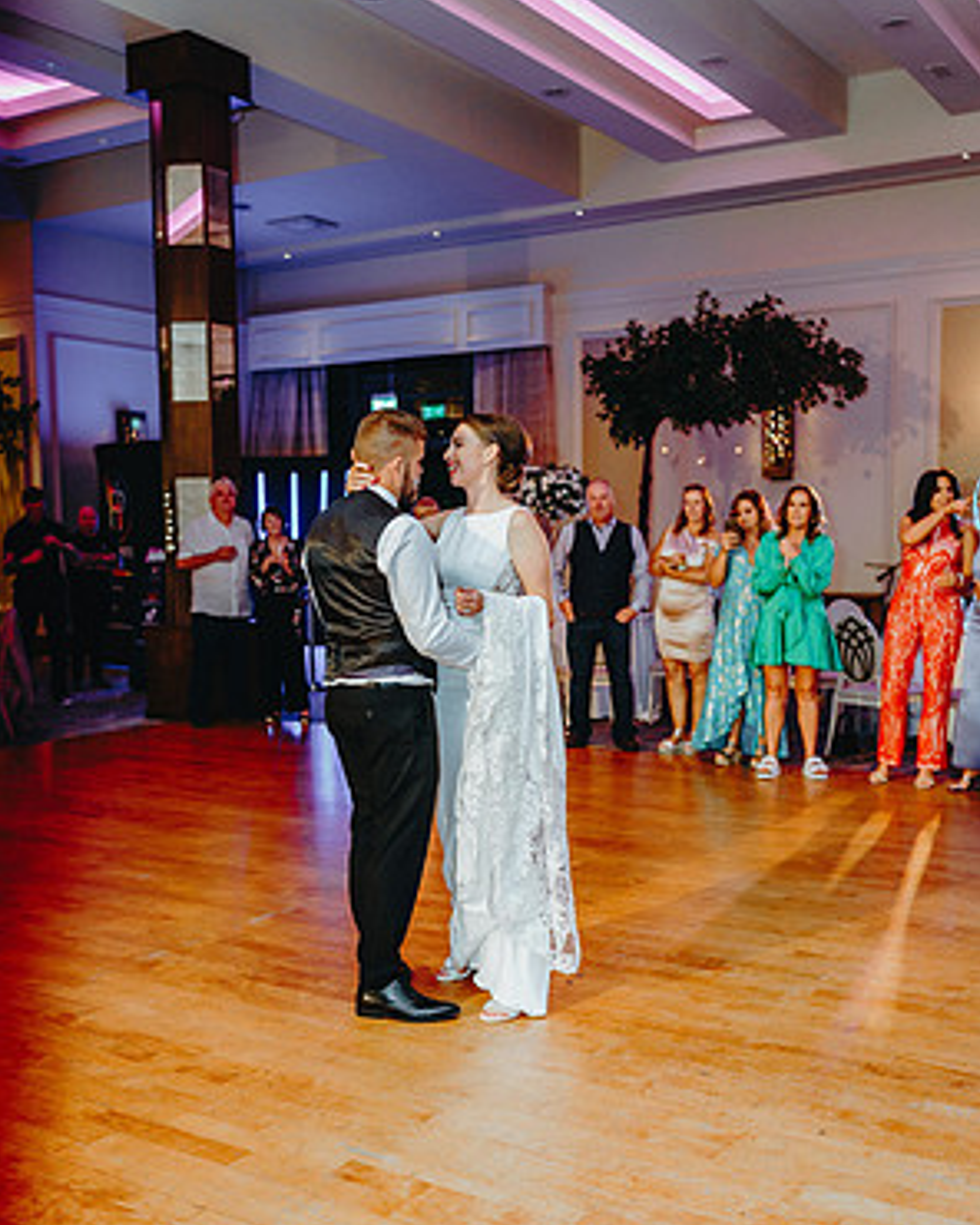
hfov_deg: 37.3
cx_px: 487
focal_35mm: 40
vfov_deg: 45.7
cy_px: 669
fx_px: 1450
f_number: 2
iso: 1600
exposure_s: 1/250
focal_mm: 35
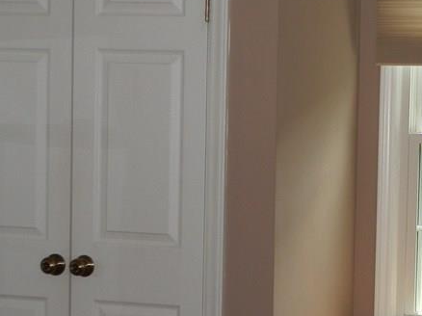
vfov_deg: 13.4
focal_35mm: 110
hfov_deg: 17.5
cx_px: 415
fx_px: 1340
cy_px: 248
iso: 100
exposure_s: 1/80
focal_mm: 8.51
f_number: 3.5
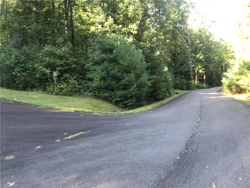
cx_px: 125
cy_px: 94
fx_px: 202
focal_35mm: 28
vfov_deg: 49.7
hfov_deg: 63.4
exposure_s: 1/60
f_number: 1.8
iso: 32
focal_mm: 3.99
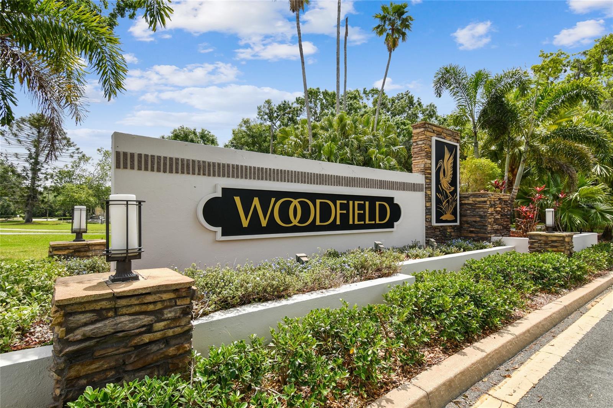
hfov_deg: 90.0
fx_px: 306
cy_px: 204
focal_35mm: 18
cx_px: 306
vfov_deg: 67.4
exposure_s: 1/160
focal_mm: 12
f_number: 7.1
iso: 100
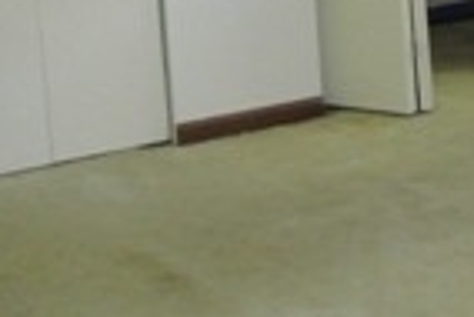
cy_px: -164
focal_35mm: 131
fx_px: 1727
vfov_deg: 10.1
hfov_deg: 13.2
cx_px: 988
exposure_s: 1/60
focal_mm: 11
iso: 1250
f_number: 3.5
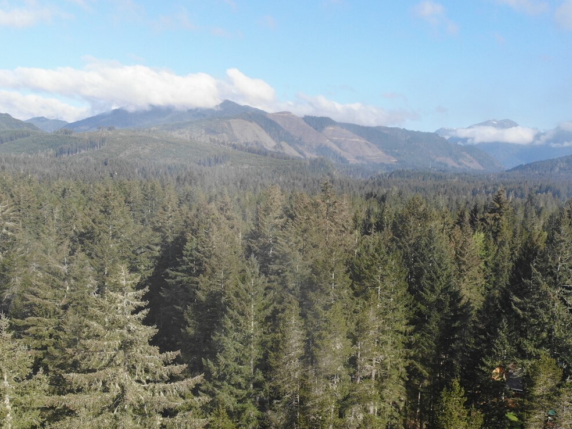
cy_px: 283
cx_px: 399
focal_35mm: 39
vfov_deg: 36.5
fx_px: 644
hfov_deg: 46.8
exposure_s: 1/653
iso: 100
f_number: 2.8
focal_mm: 4.5
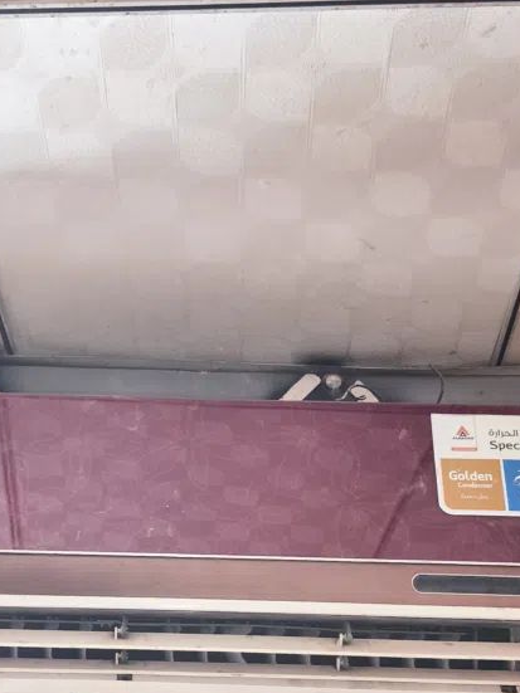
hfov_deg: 25.5
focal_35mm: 57
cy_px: 524
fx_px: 1142
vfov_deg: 33.1
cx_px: 170
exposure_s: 1/50
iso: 800
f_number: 1.65
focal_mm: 6.18
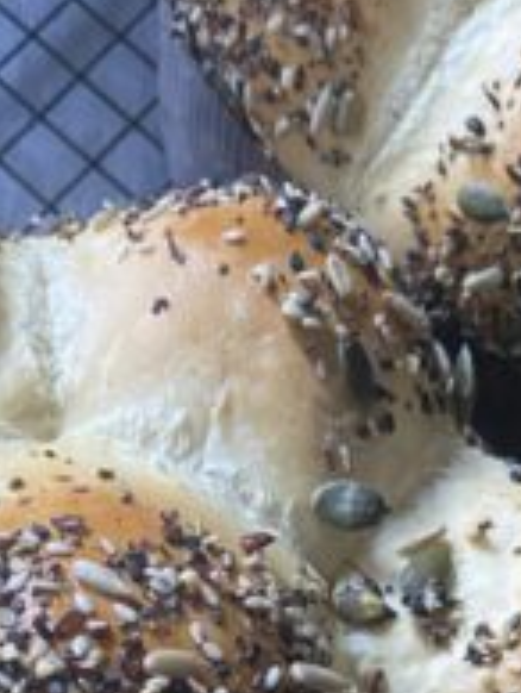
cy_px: 872
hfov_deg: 21.9
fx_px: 1342
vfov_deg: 25.4
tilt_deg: -76.2
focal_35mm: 67
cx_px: 205
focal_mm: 4.25
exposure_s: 1/33
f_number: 1.8
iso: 500
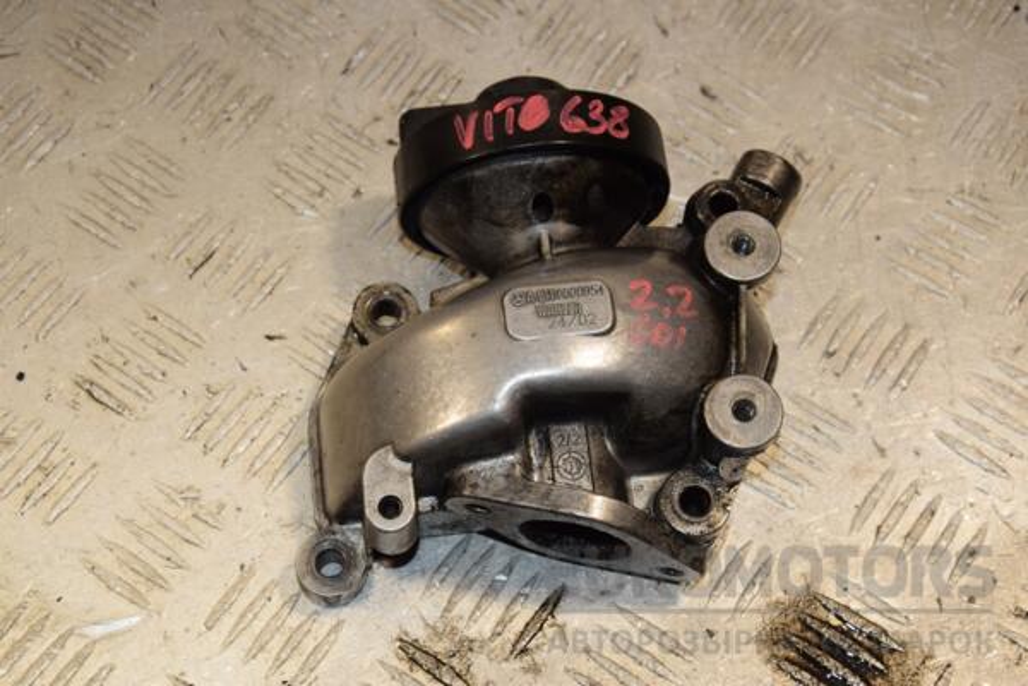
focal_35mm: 72
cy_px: 343
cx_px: 514
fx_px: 2056
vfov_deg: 18.9
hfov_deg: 28.1
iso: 800
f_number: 8
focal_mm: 48
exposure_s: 1/200
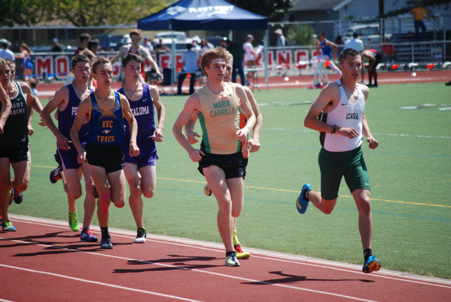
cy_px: 151
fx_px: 3010
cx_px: 226
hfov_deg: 8.6
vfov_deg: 5.7
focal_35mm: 240
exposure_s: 1/1250
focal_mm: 160
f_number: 5.3
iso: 400
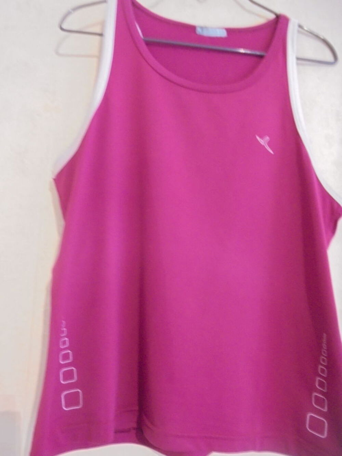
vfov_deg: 67.3
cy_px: 228
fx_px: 342
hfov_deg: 53.1
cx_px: 171
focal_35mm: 26
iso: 400
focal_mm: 4.6
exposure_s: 1/6
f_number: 3.5
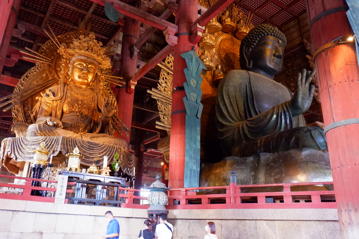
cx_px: 169
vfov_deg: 43.6
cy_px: 119
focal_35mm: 30
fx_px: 299
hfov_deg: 61.9
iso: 3200
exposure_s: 1/27
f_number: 3.5
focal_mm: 15.2
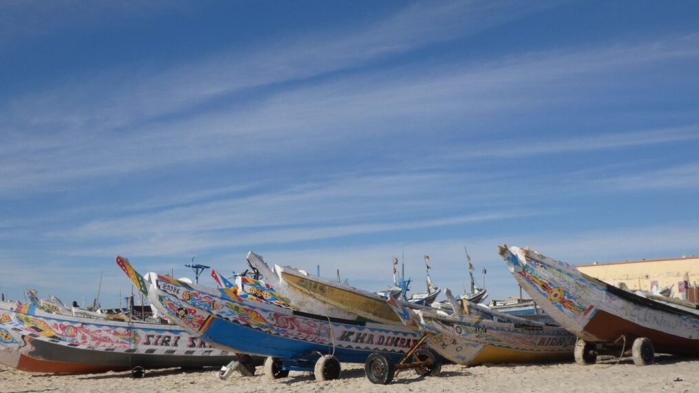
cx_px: 347
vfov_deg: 27.7
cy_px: 231
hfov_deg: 47.4
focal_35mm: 43
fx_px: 797
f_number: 5
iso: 80
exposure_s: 1/1000
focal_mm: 7.1
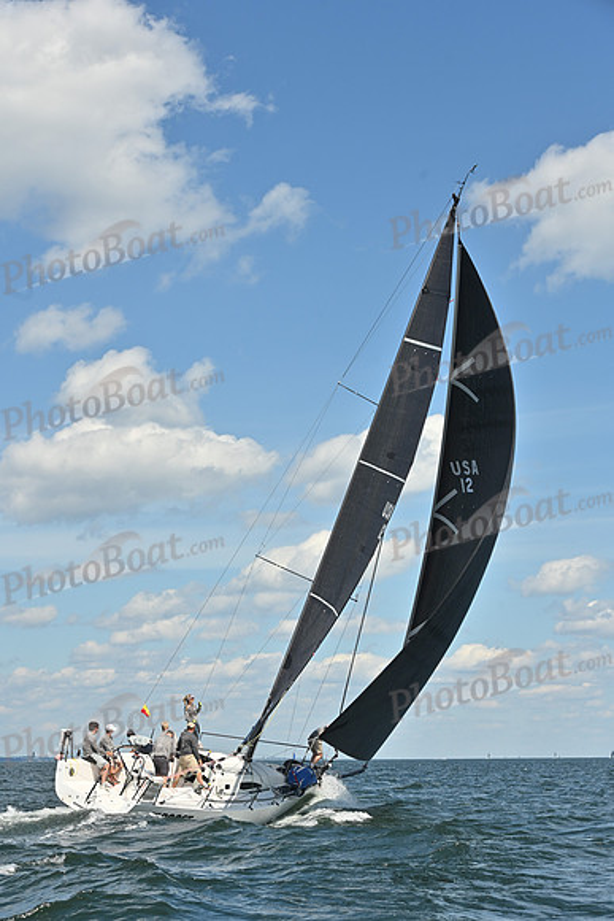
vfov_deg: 28.8
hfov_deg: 19.5
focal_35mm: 70
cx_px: 307
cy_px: 460
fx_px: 1790
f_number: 9
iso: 250
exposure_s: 1/1000
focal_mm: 70
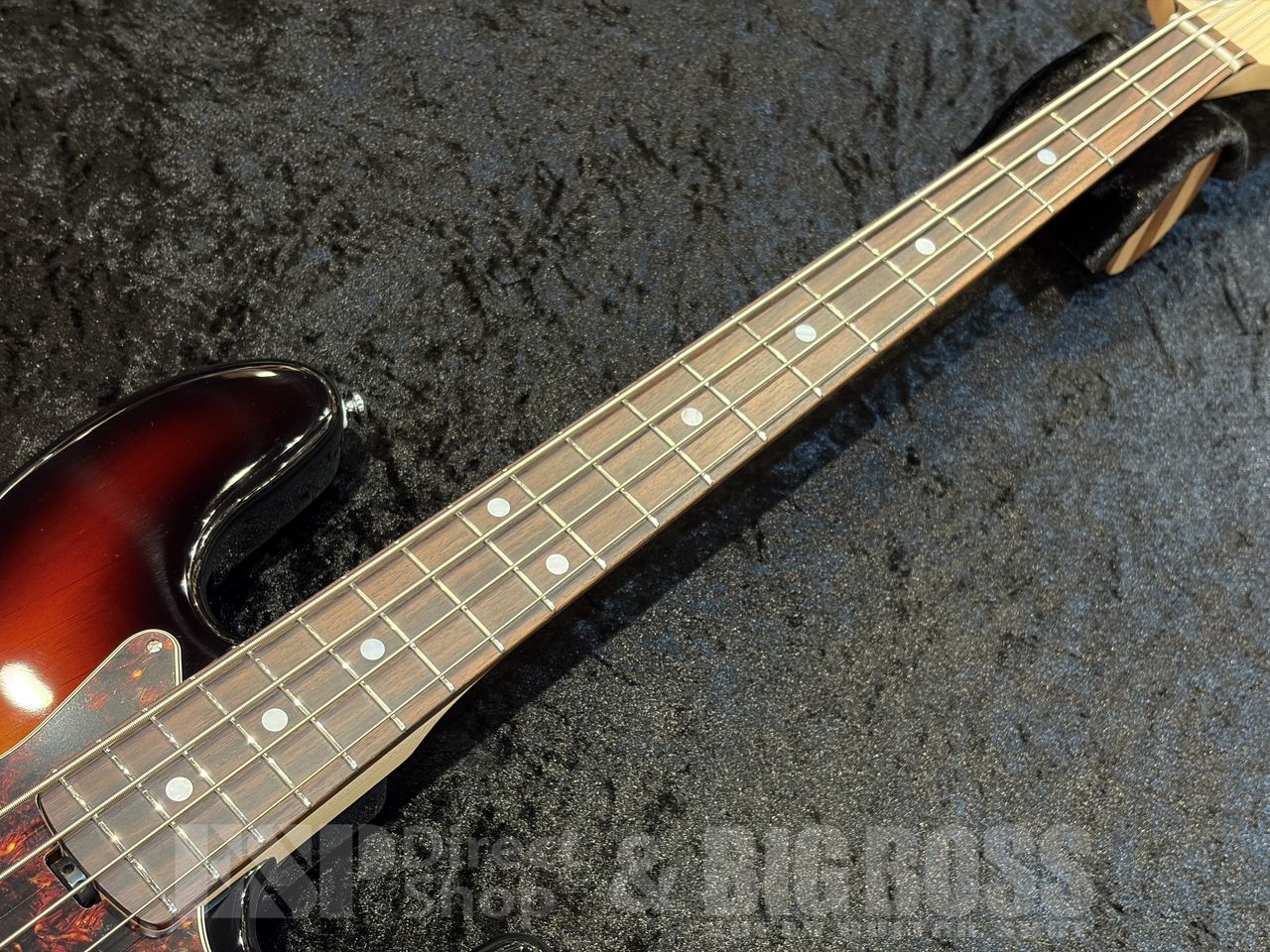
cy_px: 476
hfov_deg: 36.8
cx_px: 635
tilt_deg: -52.9
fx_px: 1908
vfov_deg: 28.0
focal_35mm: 52
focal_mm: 5.96
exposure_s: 1/40
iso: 160
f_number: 1.6
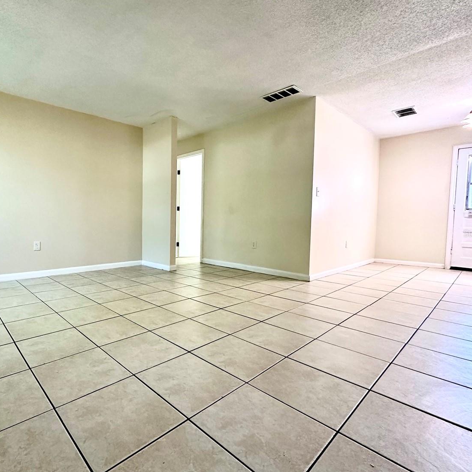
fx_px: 278
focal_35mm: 18
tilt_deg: -2.4
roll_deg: +0.0
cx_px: 161
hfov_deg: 78.3
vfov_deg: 80.7
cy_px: 233
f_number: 2.2
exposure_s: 1/120
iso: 320
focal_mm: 2.22
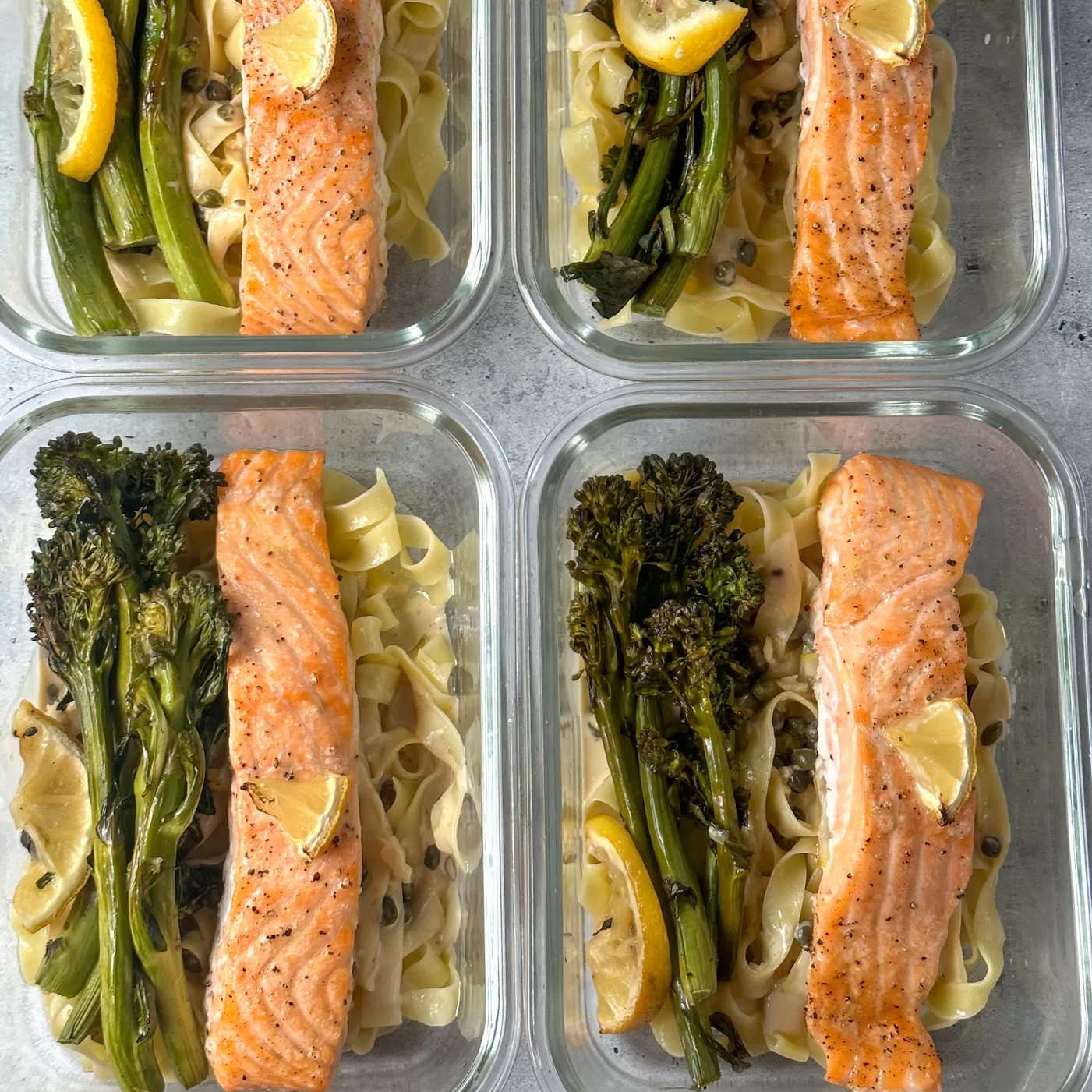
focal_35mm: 62
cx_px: 518
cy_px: 398
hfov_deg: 27.7
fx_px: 2213
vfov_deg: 27.6
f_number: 1.8
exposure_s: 1/120
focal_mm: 6.86
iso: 64
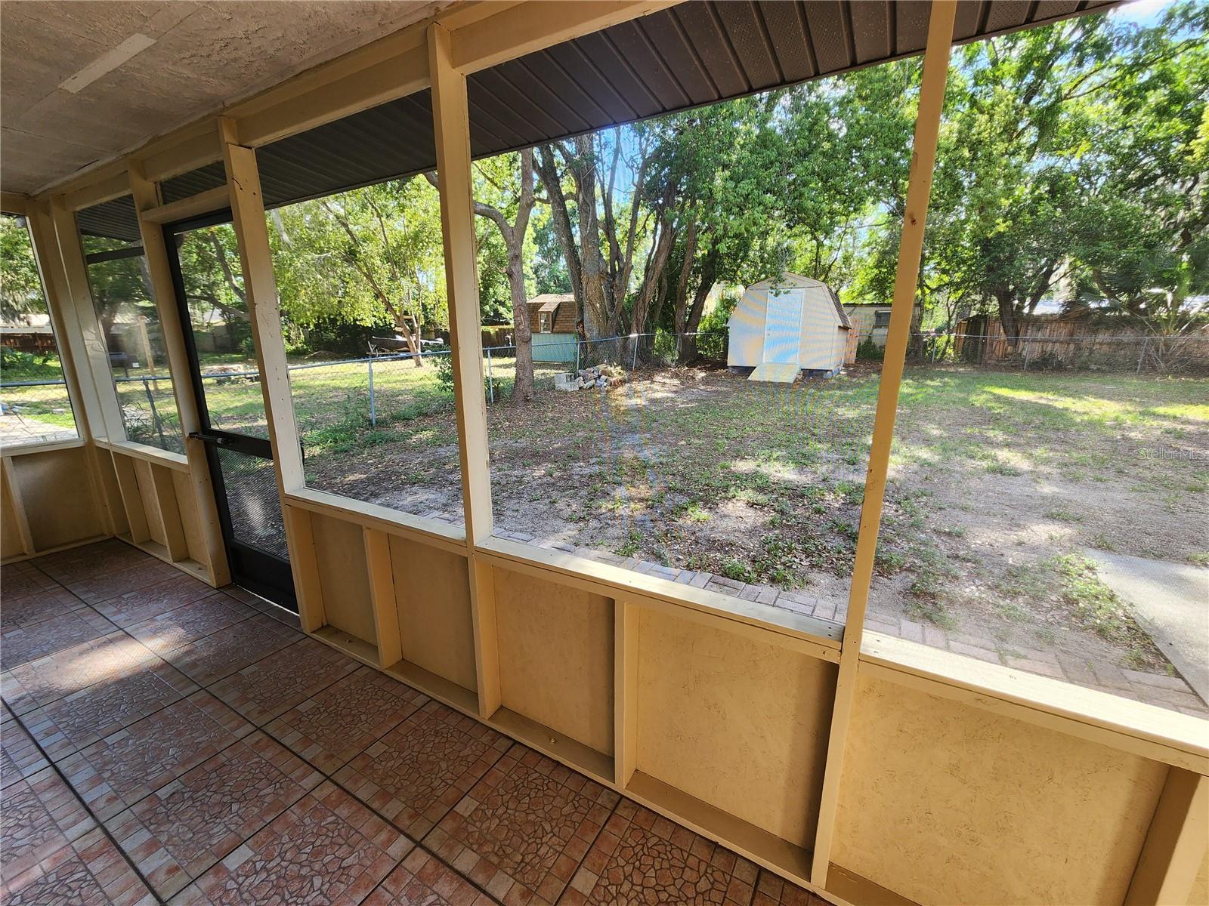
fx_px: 454
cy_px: 453
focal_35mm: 13
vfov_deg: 89.9
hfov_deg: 106.2
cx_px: 604
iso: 64
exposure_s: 1/120
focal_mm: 2.2
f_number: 2.2
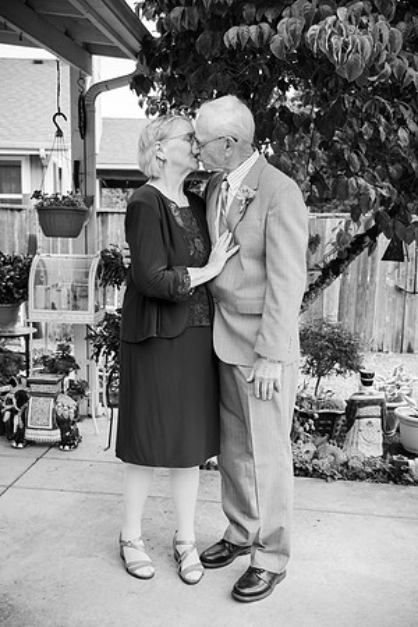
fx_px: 697
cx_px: 209
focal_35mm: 40
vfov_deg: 48.5
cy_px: 314
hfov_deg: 33.4
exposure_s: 1/500
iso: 400
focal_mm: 40
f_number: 5
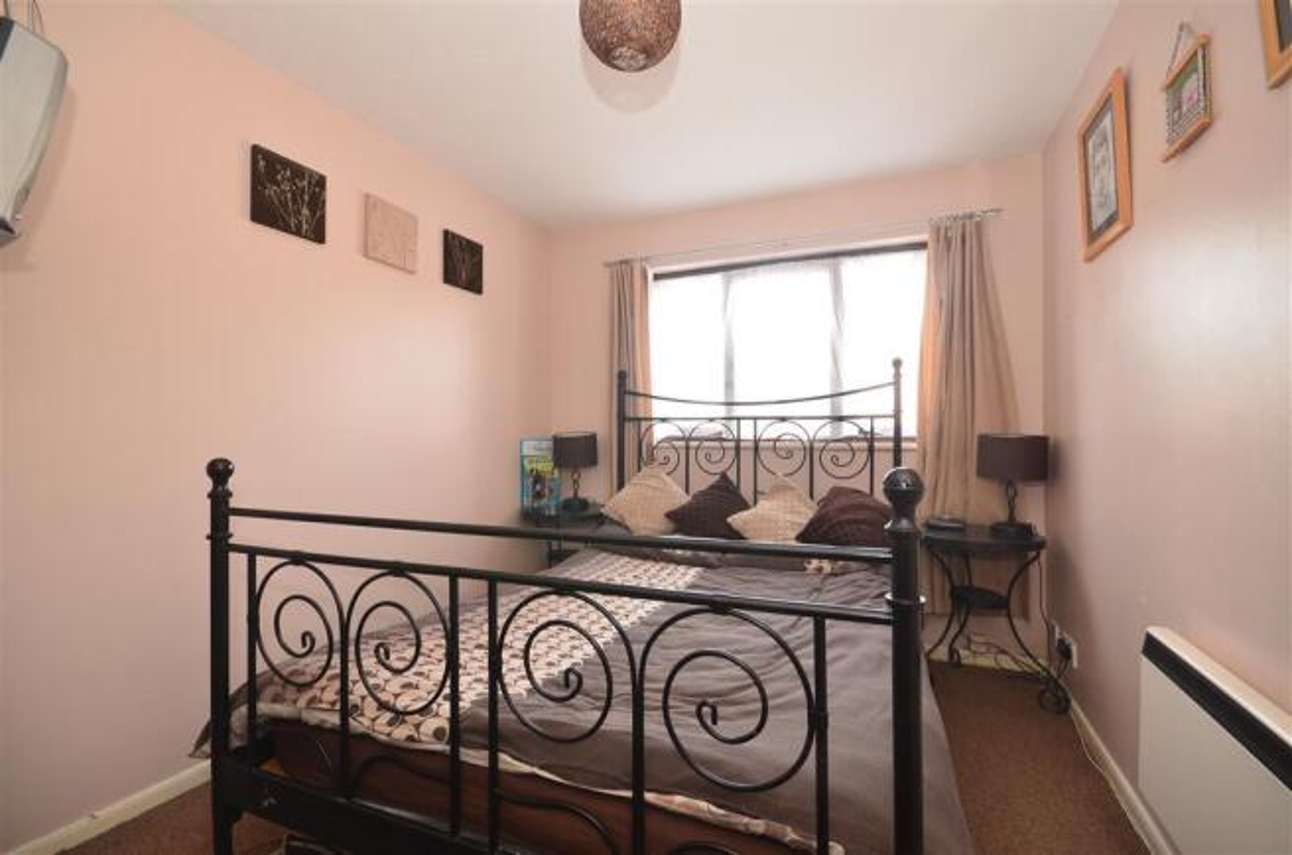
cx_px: 646
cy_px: 428
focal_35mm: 15
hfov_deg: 100.5
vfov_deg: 77.0
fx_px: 537
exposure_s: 1/8
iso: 200
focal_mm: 10
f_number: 9
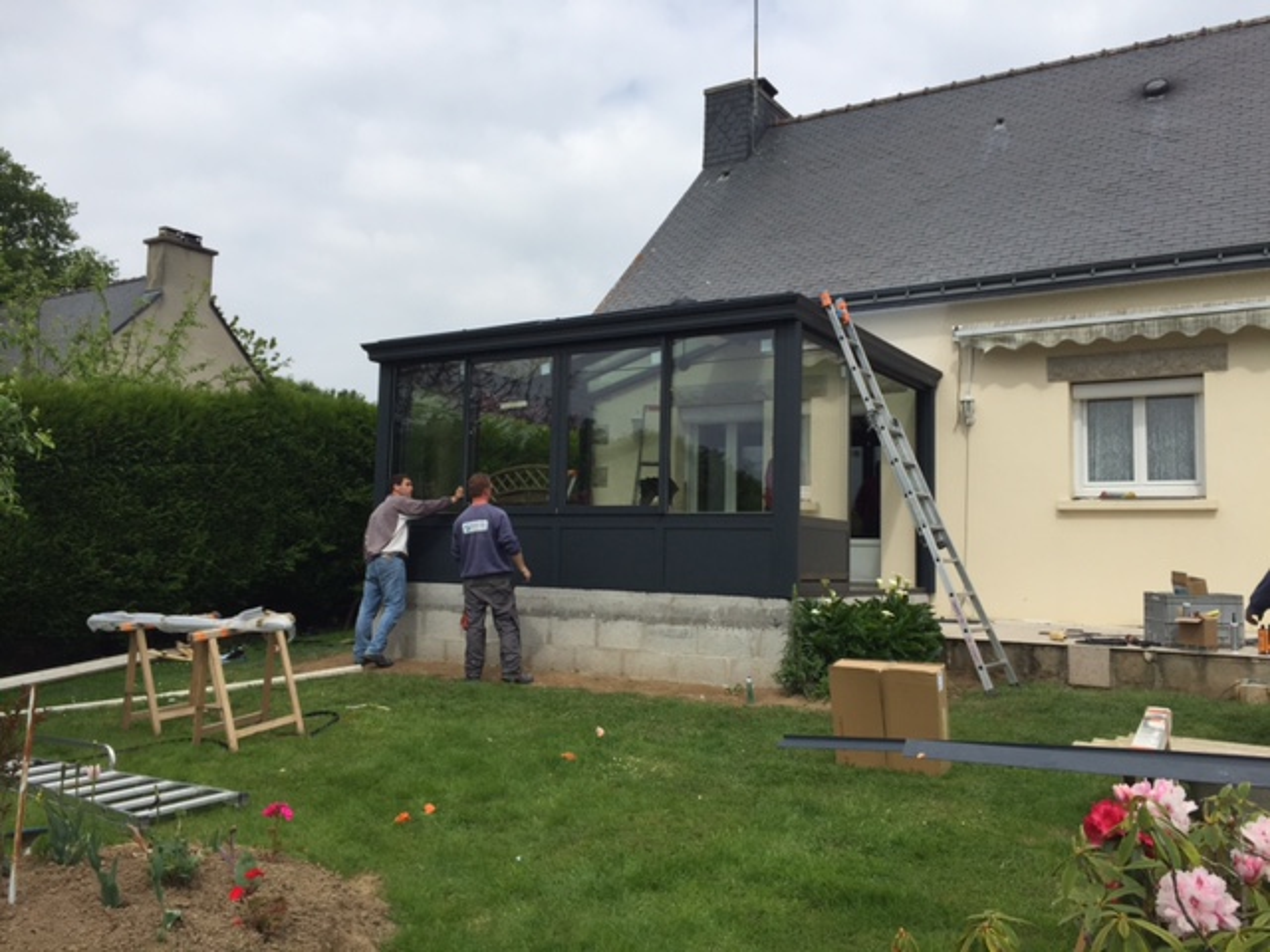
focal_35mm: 29
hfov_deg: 61.7
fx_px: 1064
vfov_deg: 48.2
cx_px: 635
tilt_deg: +5.7
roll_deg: -2.6
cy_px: 476
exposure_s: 1/2326
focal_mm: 4.15
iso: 32
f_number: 2.2
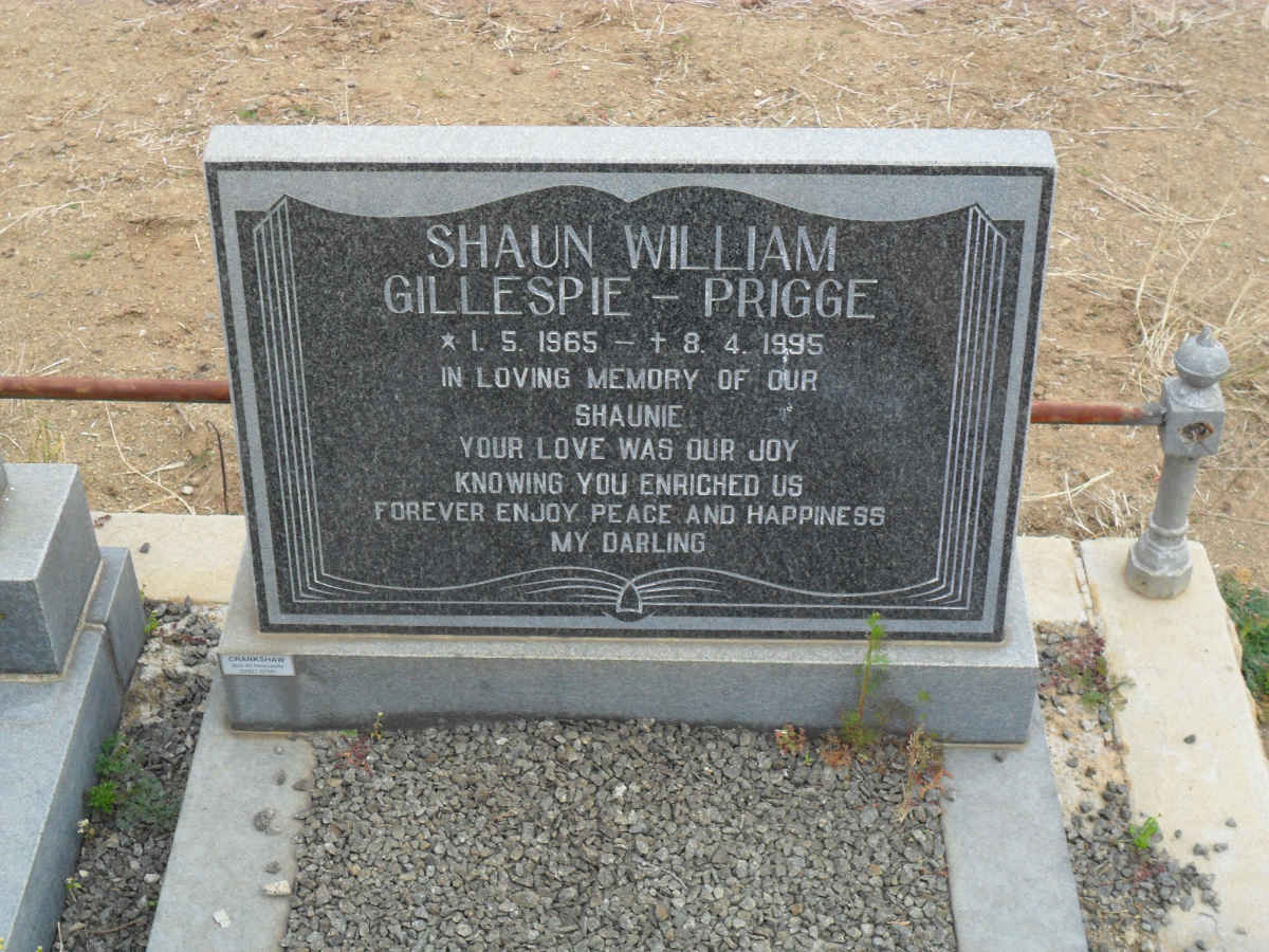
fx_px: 1906
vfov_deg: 28.0
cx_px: 634
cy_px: 476
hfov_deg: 36.8
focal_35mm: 52
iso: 100
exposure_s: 1/125
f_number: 5
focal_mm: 9.3
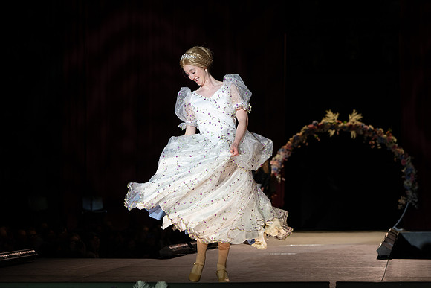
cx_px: 225
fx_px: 1060
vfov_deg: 15.5
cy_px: 145
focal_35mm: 89
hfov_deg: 23.0
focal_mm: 81
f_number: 3.5
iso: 800
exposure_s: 1/640
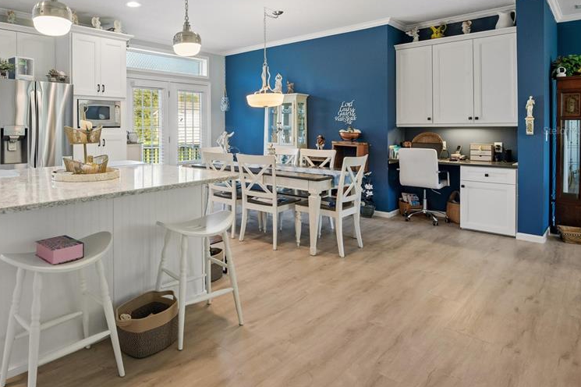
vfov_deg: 56.0
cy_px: 130
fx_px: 355
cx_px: 189
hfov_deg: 75.9
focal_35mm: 22
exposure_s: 1/30
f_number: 11
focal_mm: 16
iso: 400
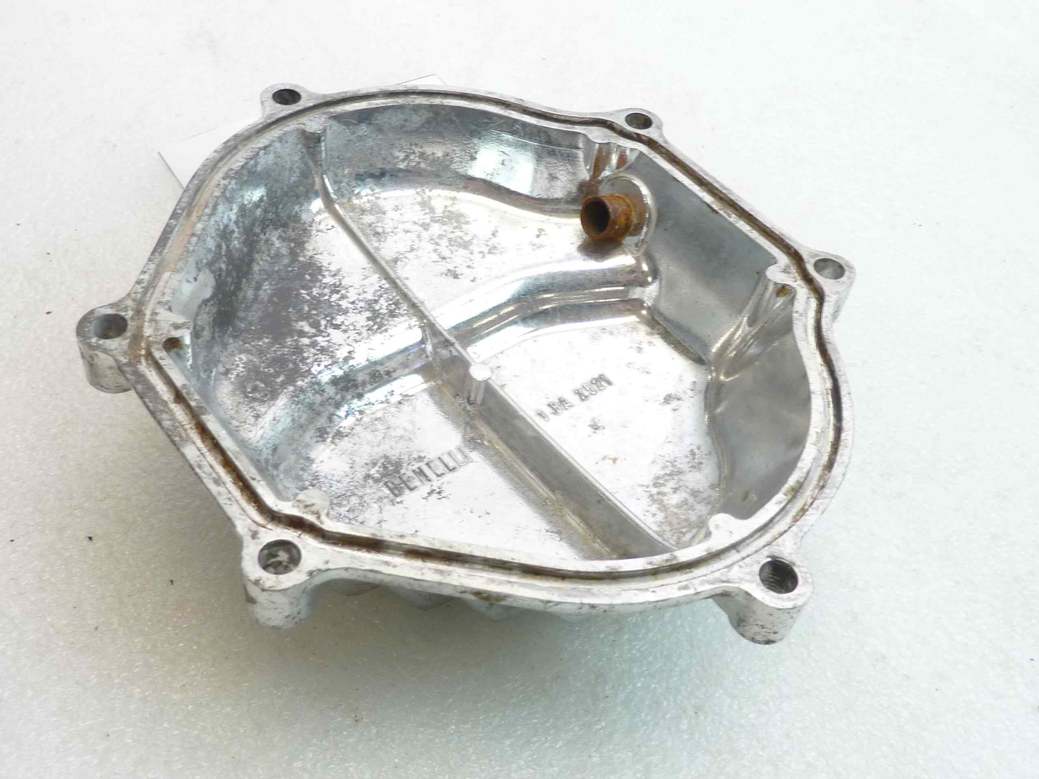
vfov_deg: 37.7
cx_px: 520
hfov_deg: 49.0
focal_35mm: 38
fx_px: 1141
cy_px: 390
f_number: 3.3
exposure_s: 1/20
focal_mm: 4.4
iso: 80
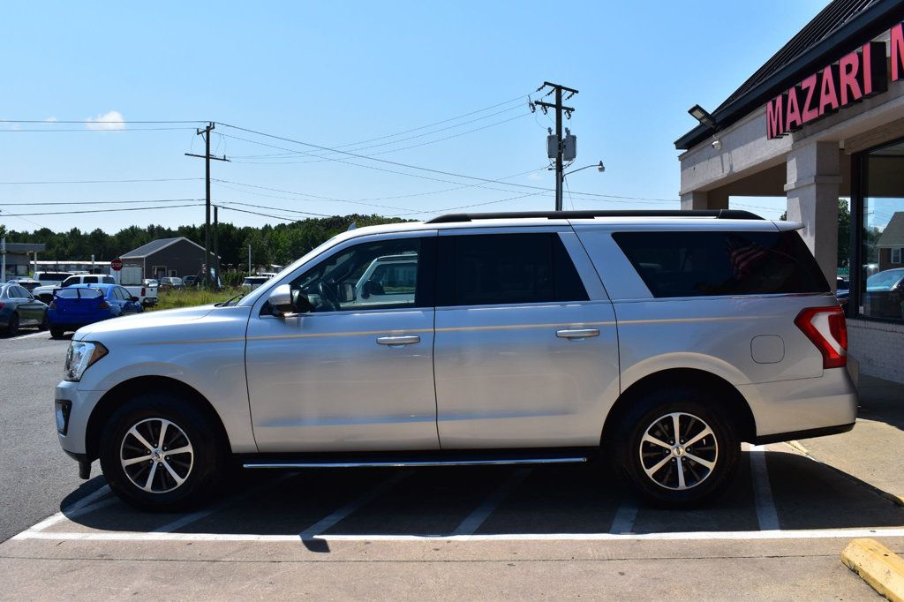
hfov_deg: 59.5
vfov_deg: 41.7
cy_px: 301
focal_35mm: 32
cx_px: 452
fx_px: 791
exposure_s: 1/500
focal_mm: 21
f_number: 11
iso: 250
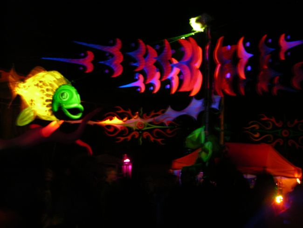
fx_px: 683
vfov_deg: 18.9
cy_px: 114
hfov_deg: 25.0
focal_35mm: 78
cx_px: 152
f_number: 3.4
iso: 200
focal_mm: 19.9
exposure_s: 2
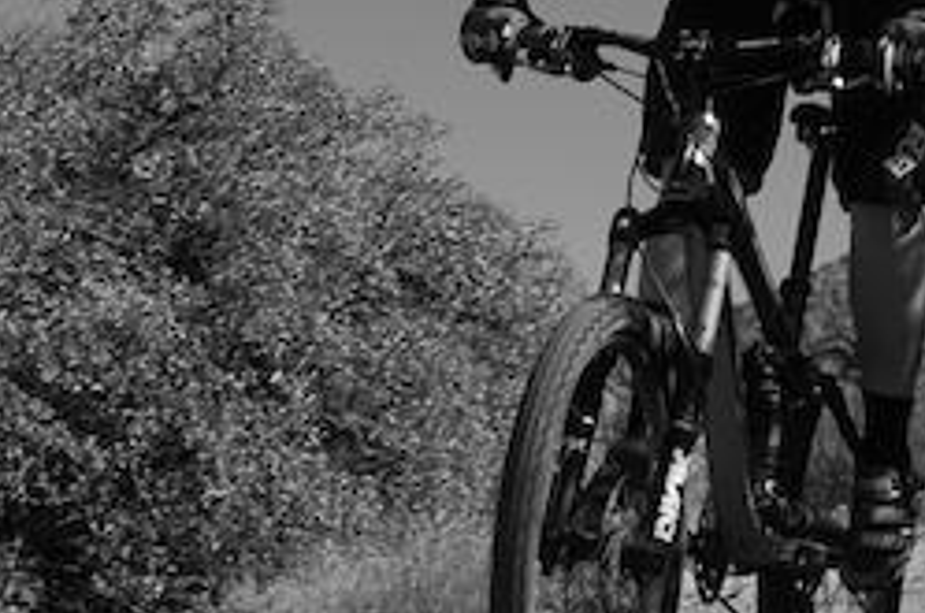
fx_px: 4206
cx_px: -89
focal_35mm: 164
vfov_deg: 8.3
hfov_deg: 12.3
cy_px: 245
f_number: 11
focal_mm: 34
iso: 200
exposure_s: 1/500
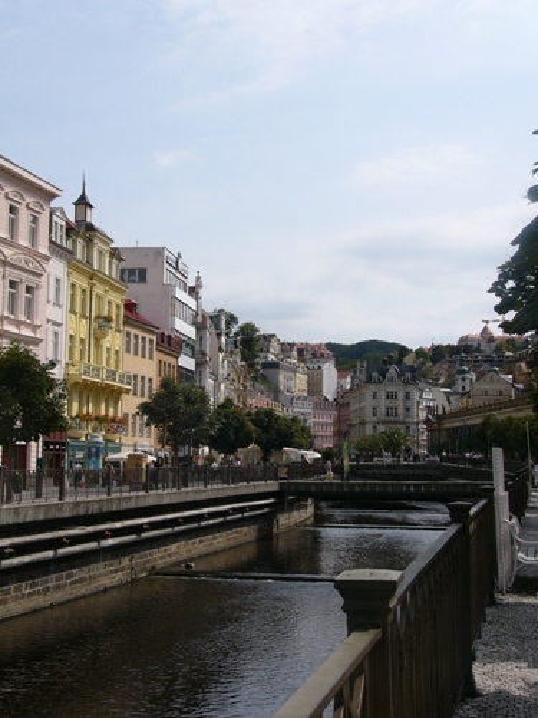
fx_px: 1015
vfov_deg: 38.9
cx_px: 269
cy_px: 359
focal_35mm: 49
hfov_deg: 29.7
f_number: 5.6
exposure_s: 1/500
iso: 50
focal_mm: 6.5
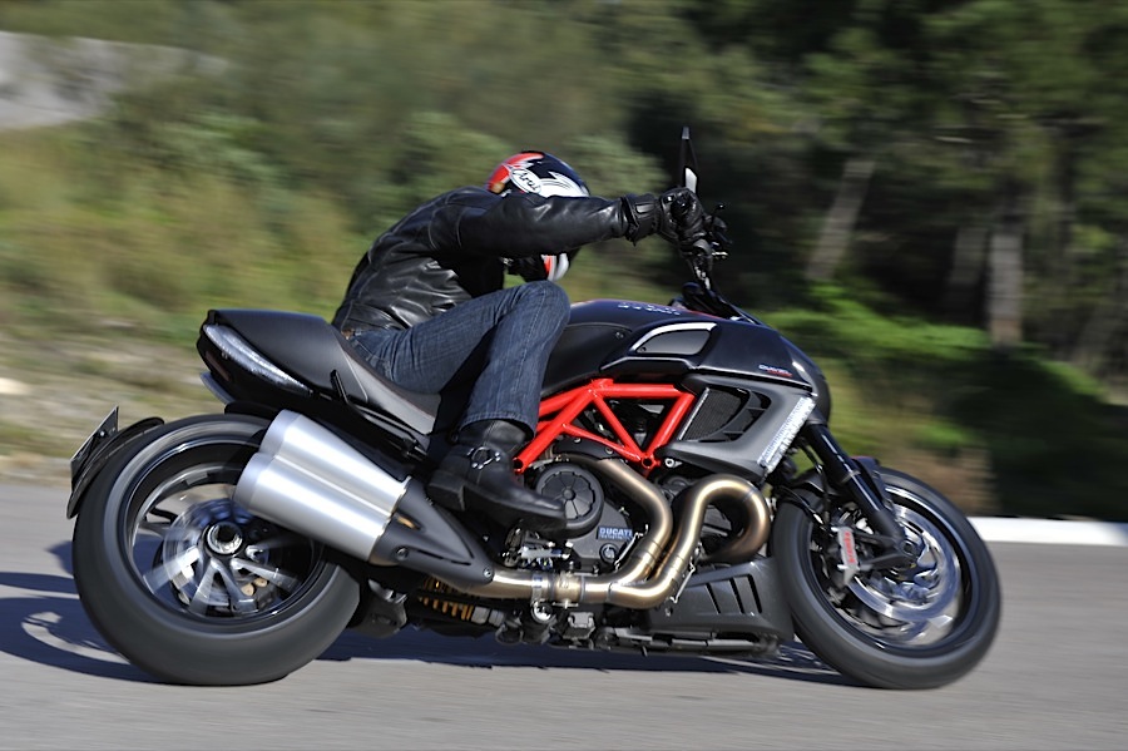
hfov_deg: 33.4
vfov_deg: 22.6
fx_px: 1879
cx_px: 564
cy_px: 376
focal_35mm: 60
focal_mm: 60
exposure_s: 1/125
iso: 100
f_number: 6.3
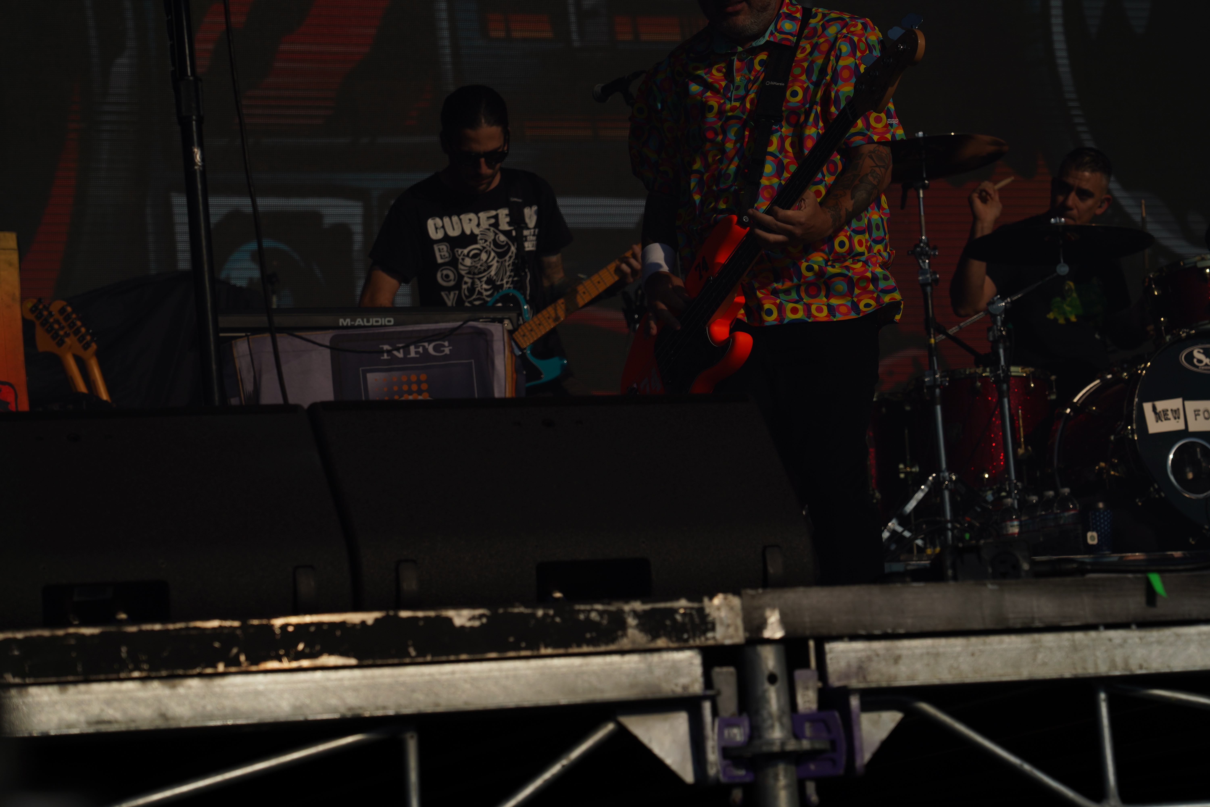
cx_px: 605
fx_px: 3529
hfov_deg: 19.5
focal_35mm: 105
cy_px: 404
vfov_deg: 13.0
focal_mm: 105
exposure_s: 1/2000
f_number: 8
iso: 100
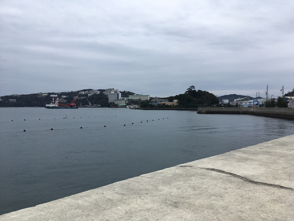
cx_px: 147
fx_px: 246
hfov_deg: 61.7
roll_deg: -0.5
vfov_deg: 48.2
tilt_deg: -1.3
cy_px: 110
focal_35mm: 29
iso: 25
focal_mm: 4.15
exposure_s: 1/732
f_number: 2.2
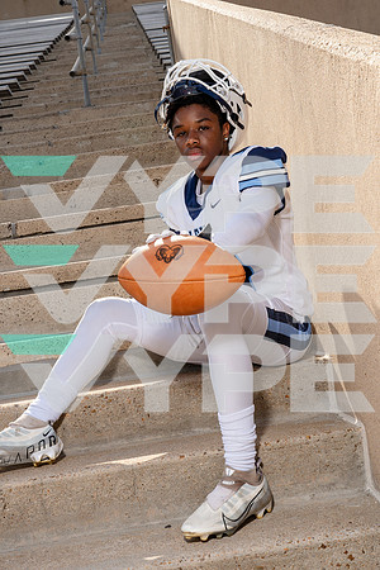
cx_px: 190
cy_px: 285
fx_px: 728
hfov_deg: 29.2
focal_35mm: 46
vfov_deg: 42.7
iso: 200
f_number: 10
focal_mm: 46
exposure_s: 1/250
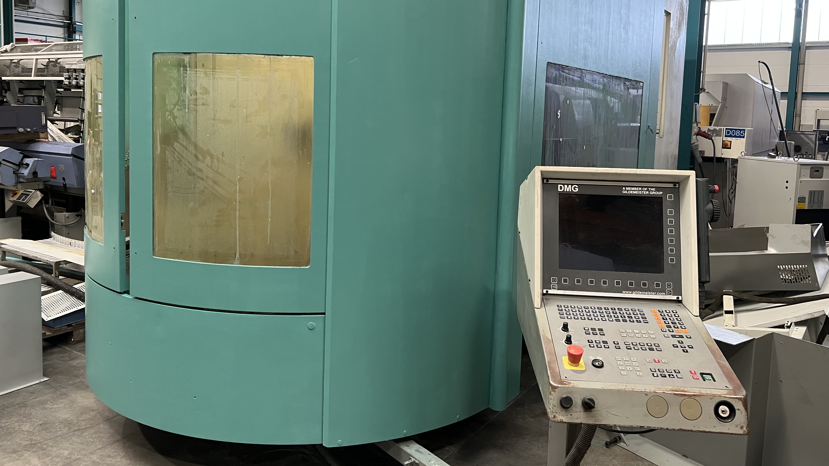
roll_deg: -1.8
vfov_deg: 39.8
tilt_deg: -4.5
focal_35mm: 29
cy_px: 167
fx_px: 637
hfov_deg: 66.1
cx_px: 408
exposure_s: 1/60
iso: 160
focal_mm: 5.7
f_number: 1.5
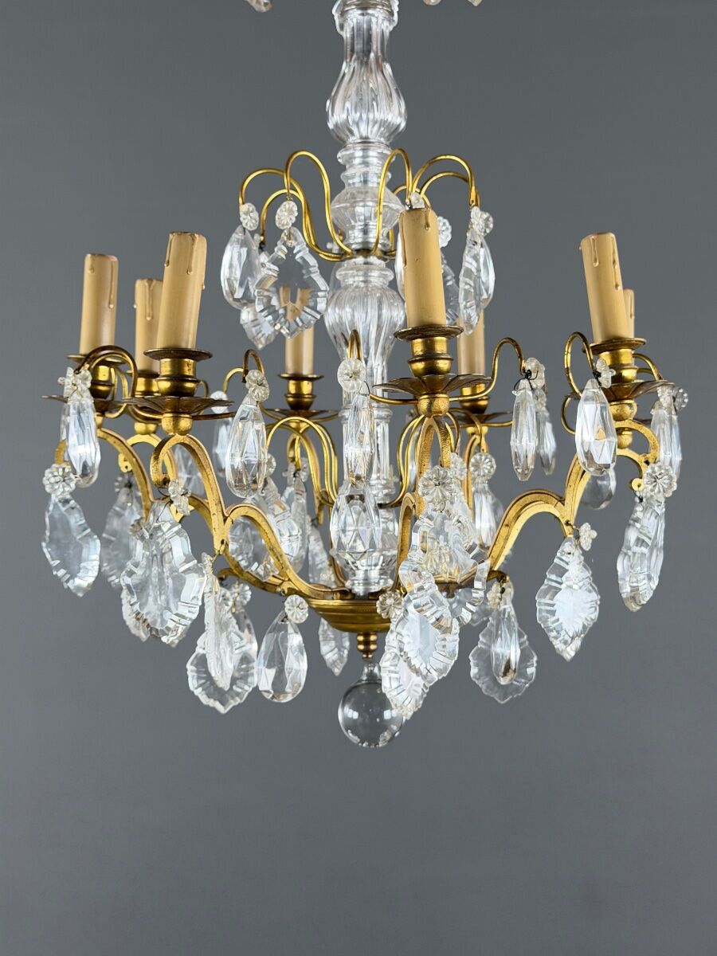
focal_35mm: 48
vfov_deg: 39.7
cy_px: 478
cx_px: 358
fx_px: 1326
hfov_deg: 30.3
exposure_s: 1/50
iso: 50
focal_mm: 6.76
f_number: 1.78
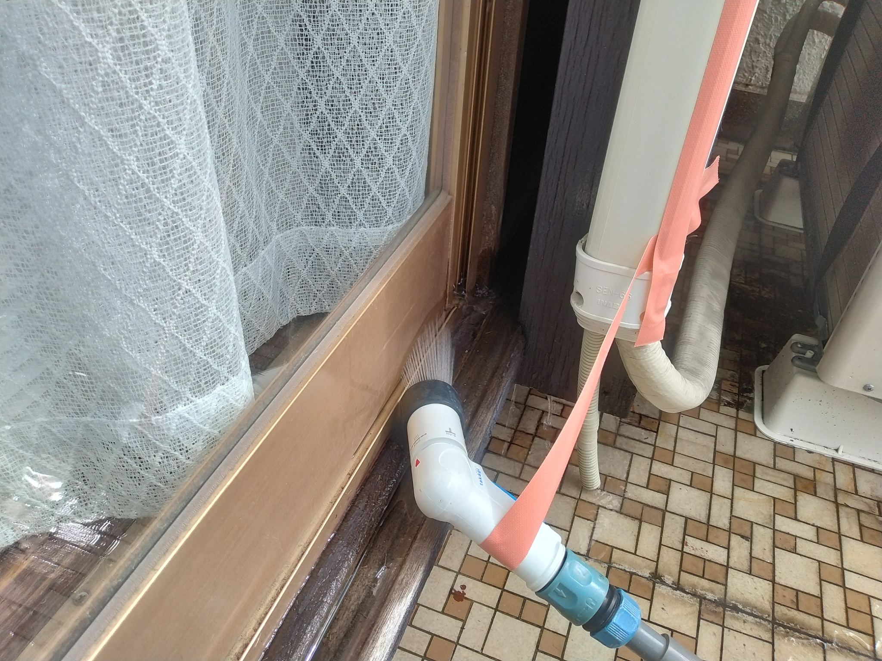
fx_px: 688
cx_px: 441
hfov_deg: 65.3
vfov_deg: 51.4
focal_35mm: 27
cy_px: 330
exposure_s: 1/174
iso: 100
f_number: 1.8
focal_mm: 3.61
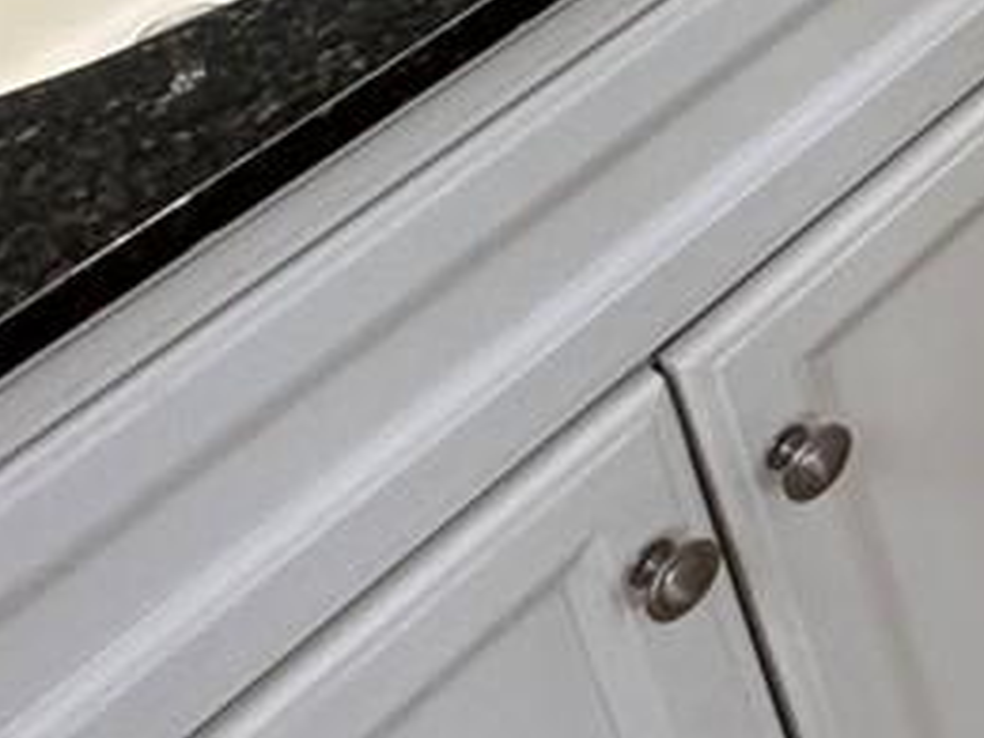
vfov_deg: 13.0
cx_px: 2286
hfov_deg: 15.0
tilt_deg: -19.1
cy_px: -1045
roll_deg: +2.5
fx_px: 2445
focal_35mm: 86
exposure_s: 1/60
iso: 200
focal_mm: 2.22
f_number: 2.2
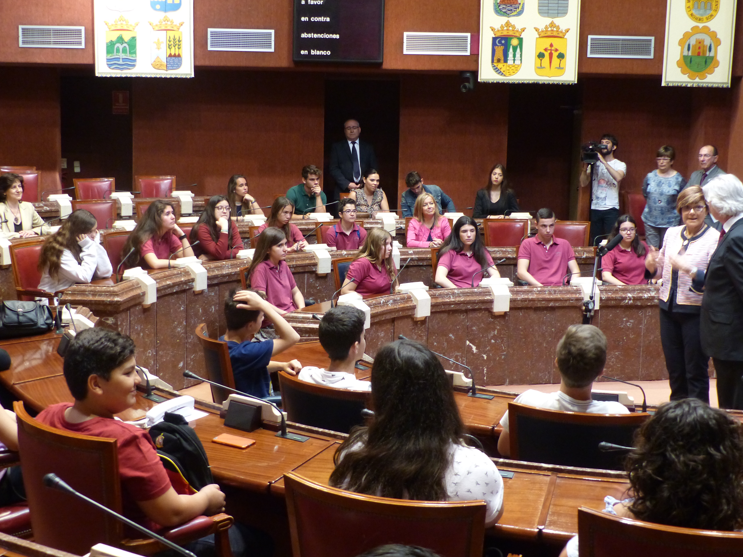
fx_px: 966
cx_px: 356
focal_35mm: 45
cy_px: 256
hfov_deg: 42.1
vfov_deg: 32.2
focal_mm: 7.4
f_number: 2.8
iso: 400
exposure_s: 1/15
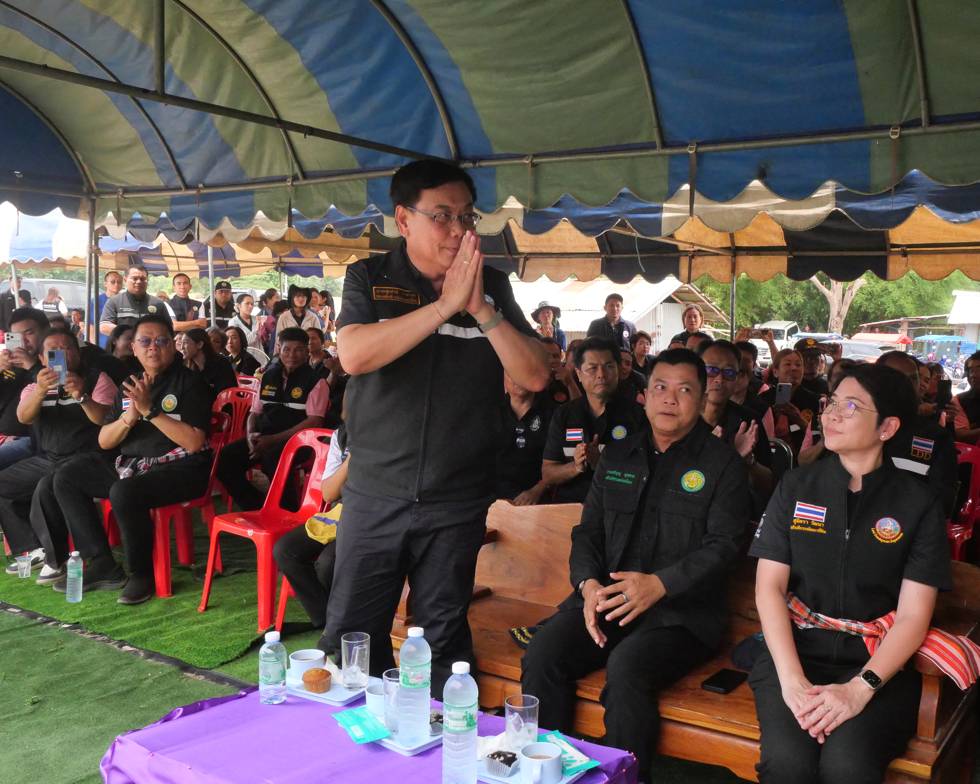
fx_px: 957
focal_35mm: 33
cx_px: 570
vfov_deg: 44.5
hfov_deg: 54.0
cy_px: 394
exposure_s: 1/640
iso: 3200
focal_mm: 14
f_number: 9
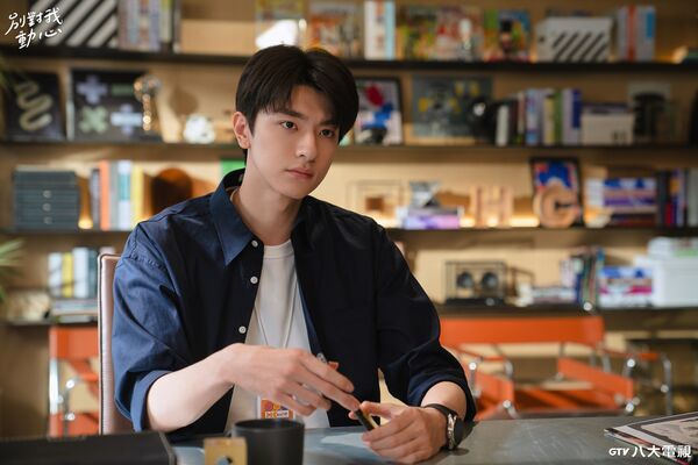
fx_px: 1260
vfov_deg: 20.9
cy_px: 232
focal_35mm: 65
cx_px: 349
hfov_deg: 31.0
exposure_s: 1/100
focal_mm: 65
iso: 800
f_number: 3.2
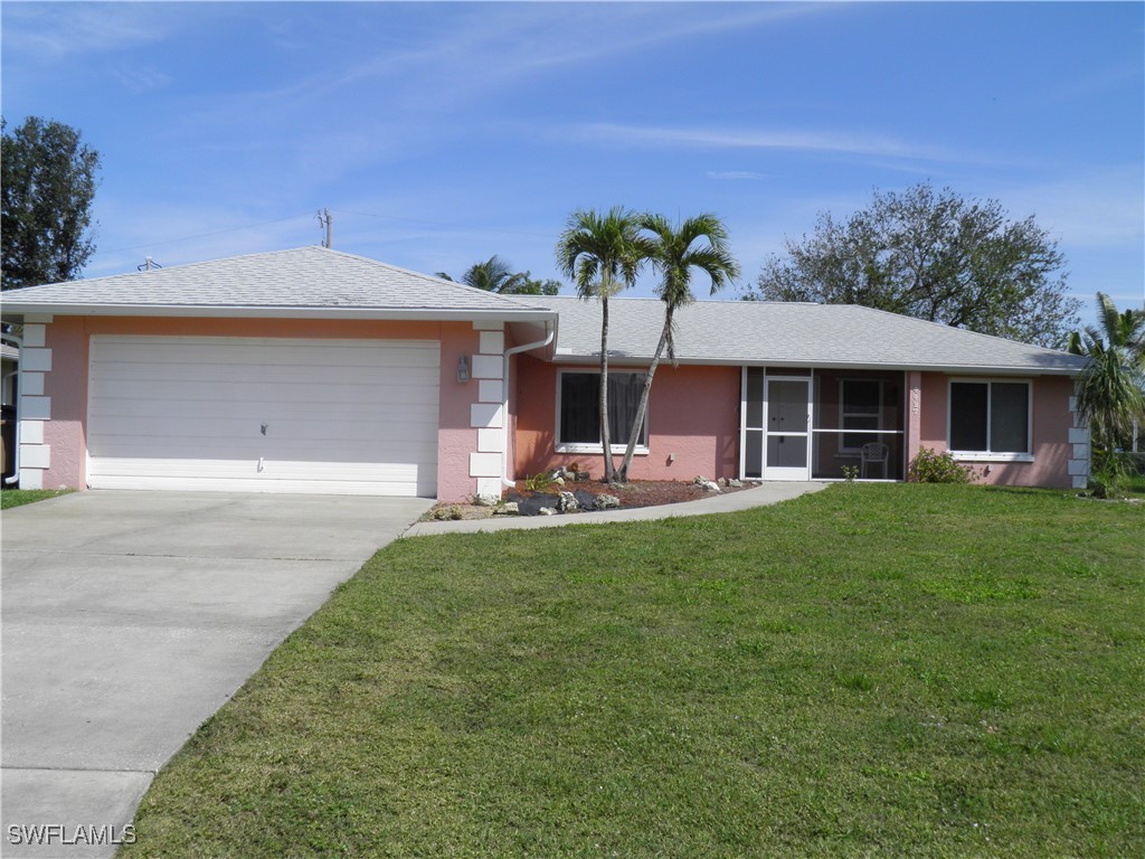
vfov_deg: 46.8
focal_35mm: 30
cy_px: 430
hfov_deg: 60.0
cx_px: 572
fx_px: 992
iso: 50
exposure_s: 1/400
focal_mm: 5.5
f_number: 5.9
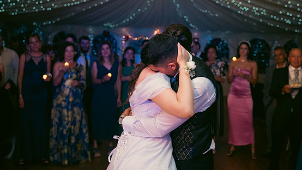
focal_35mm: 57
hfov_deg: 36.6
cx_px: 155
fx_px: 457
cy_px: 78
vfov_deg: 21.1
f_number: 3.5
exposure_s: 1/160
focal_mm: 52
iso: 800
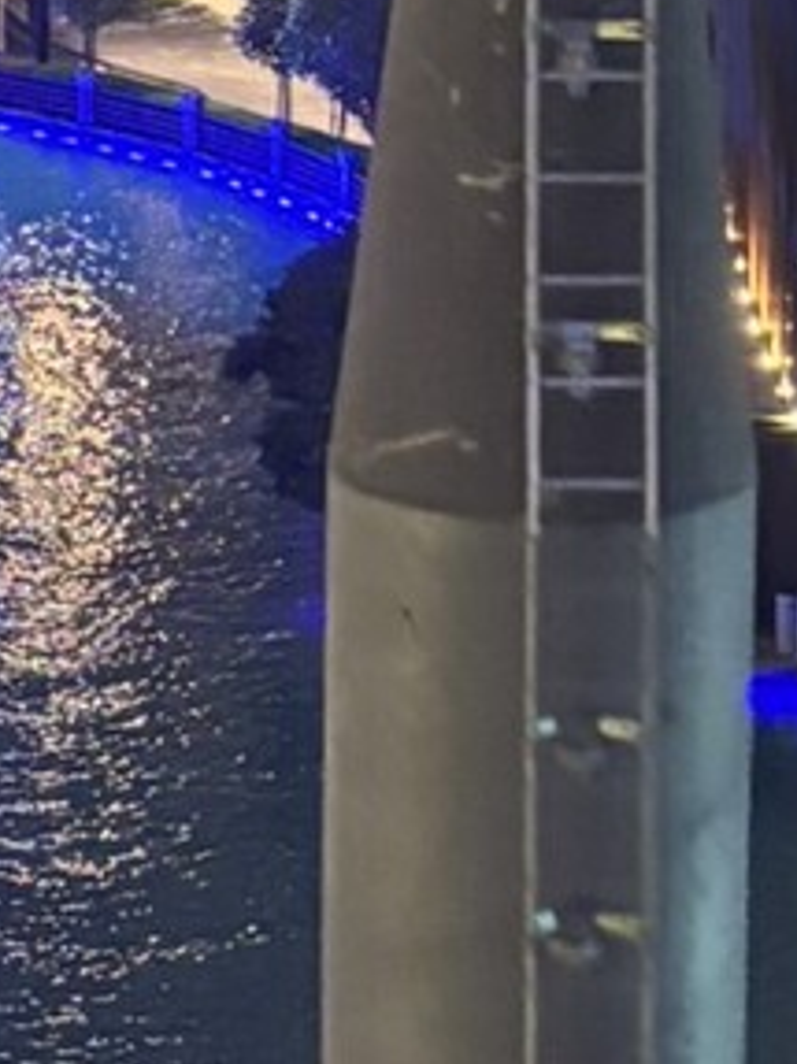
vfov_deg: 11.9
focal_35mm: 163
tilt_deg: -7.3
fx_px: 5008
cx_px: -252
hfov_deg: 9.0
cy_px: -104
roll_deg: -1.2
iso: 640
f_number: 1.6
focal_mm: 5.96
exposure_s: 1/30
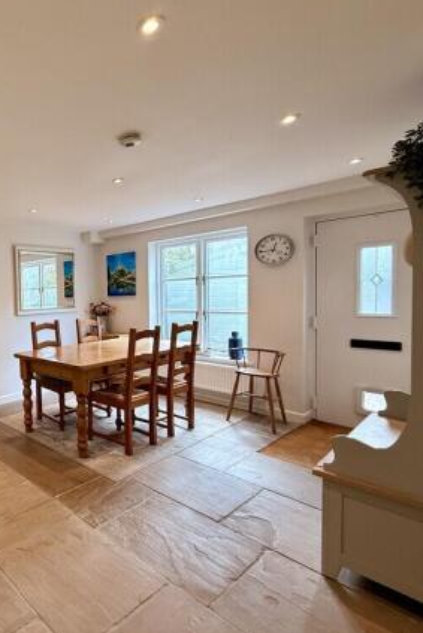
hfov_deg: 50.0
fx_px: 352
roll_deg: +2.0
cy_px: 311
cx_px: -2
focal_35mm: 20
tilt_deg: -1.9
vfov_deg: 84.0
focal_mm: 2.22
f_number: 2.2
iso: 100
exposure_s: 1/100
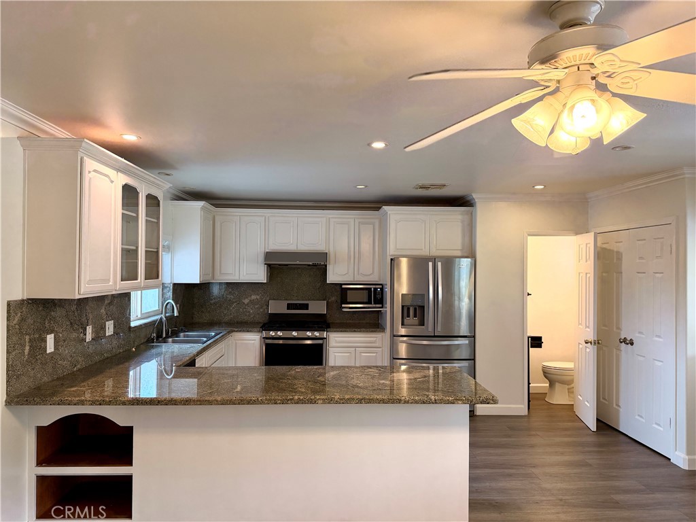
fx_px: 483
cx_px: 348
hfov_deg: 71.6
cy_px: 261
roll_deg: -0.1
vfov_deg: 56.8
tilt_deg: +0.0
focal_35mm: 24
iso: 200
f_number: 1.78
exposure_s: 1/120
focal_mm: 6.76
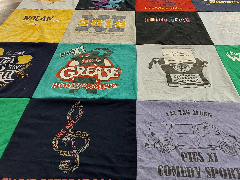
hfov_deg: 53.9
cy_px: 82
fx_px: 236
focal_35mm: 34
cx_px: 129
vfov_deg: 41.8
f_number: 1.9
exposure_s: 1/60
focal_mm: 2.91
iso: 125
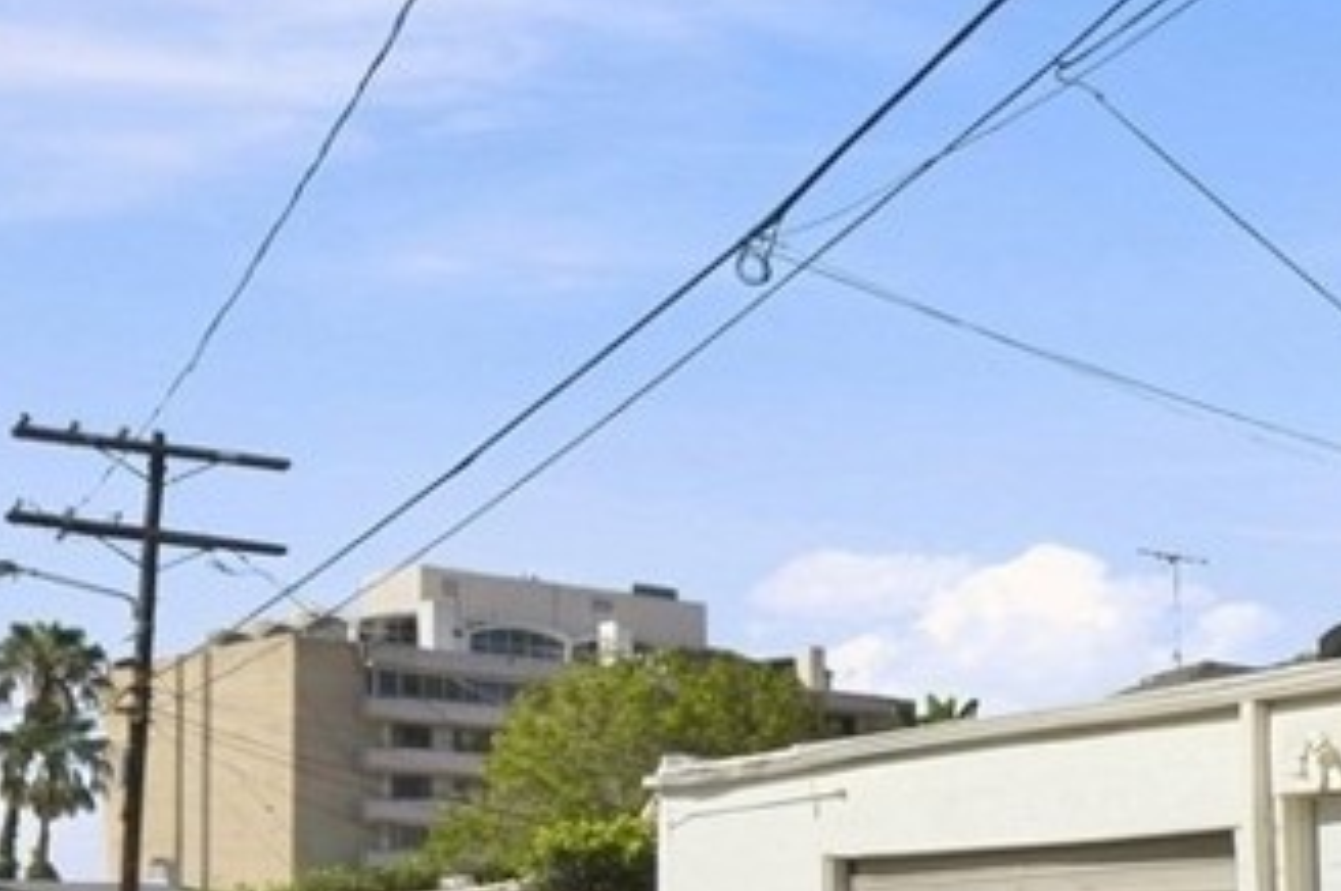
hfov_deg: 28.6
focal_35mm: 50
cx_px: 1922
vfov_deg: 25.8
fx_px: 1861
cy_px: 850
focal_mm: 16
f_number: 8
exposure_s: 1/2000
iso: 400
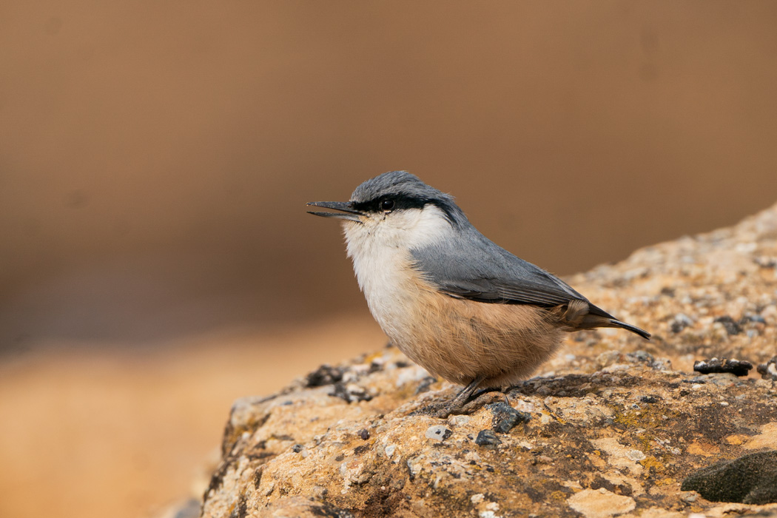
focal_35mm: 600
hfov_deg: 3.4
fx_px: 12949
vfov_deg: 2.3
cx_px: 388
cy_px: 259
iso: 320
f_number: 7.1
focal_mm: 600
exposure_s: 1/1000
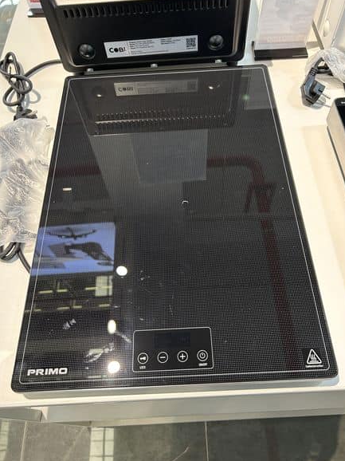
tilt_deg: -61.3
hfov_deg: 51.3
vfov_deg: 65.3
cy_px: 231
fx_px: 359
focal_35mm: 27
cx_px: 178
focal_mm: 5.7
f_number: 1.5
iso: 100
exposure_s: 1/50
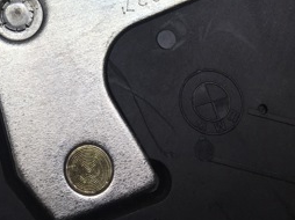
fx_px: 622
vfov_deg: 19.0
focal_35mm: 73
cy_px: -42
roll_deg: +11.2
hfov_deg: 26.0
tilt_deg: -42.9
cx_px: 44
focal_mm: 4.15
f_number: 2.2
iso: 32
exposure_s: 1/100
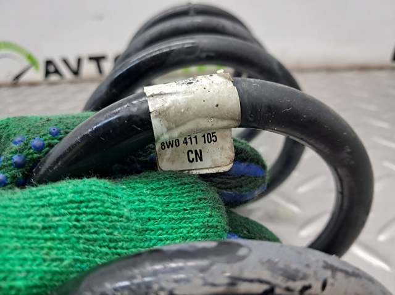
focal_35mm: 27
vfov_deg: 51.3
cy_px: 148
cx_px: 198
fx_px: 308
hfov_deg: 65.4
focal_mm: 4
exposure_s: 1/50
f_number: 1.8
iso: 320
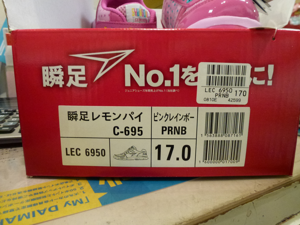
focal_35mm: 24
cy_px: 112
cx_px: 150
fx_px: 208
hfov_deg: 71.6
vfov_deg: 56.8
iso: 400
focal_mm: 4.3
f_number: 3.3
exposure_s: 1/60
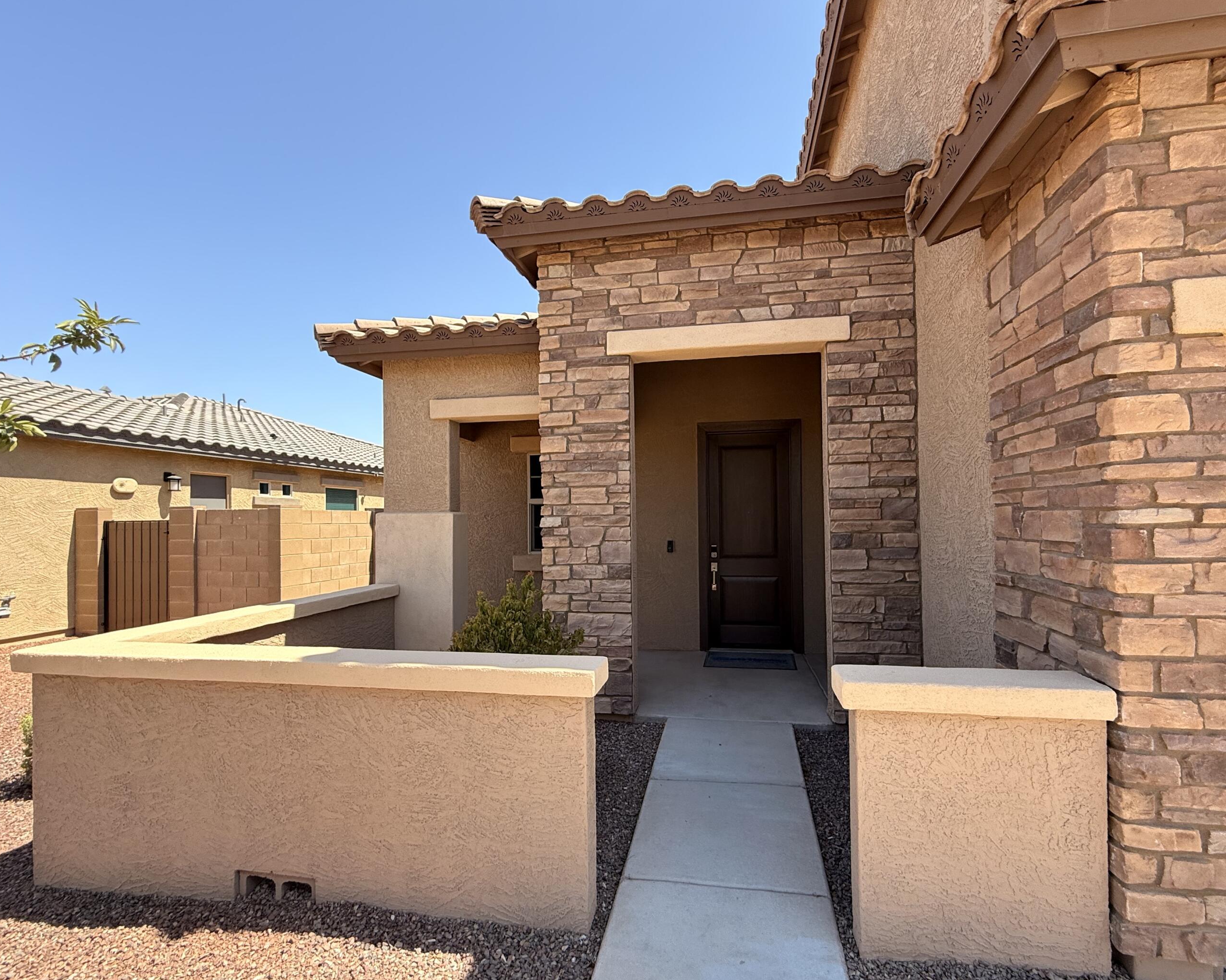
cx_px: 635
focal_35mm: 16
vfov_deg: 80.3
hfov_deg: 93.1
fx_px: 581
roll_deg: +0.6
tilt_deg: +0.7
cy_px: 512
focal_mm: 2.22
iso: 64
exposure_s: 1/506
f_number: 2.2
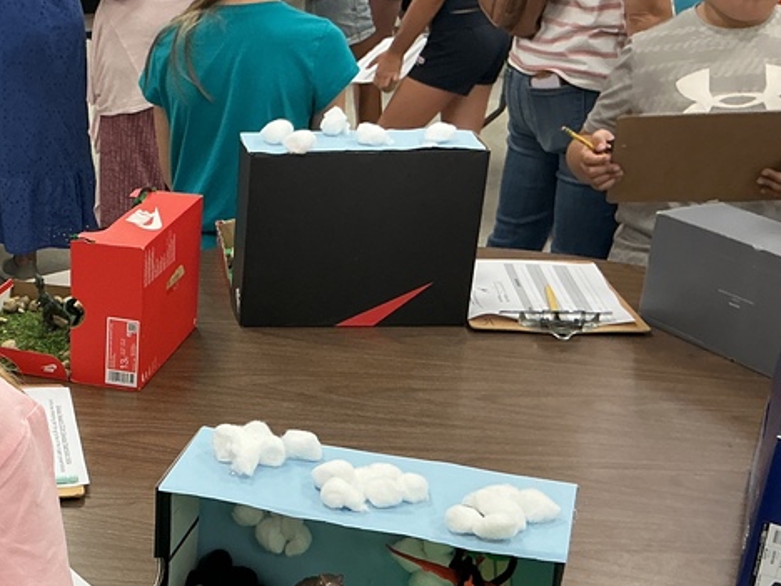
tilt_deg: -26.4
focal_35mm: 62
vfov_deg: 23.3
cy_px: 462
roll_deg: +1.4
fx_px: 1399
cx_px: 12
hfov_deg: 29.3
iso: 64
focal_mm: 3
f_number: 1.8
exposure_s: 1/60
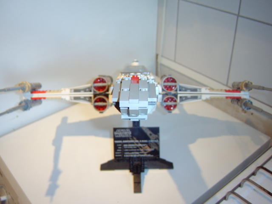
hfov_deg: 58.4
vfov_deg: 45.4
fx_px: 244
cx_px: 136
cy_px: 102
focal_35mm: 31
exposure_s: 1/30
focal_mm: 8.13
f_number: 2.7
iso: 141
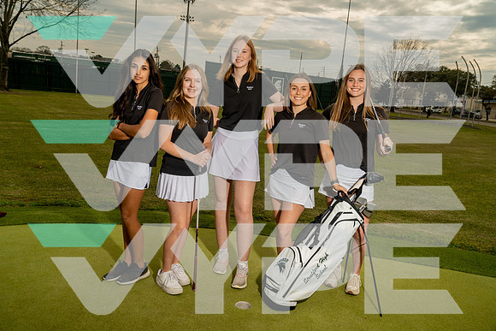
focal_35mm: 31
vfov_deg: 42.3
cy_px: 166
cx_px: 248
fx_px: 427
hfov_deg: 60.3
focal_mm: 31
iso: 250
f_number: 8
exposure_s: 1/250
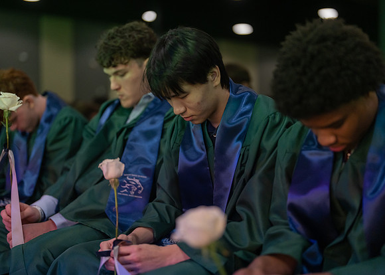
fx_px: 580
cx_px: 192
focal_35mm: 53
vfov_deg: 26.6
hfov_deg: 36.7
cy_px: 138
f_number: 1.2
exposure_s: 1/400
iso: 1000
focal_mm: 50
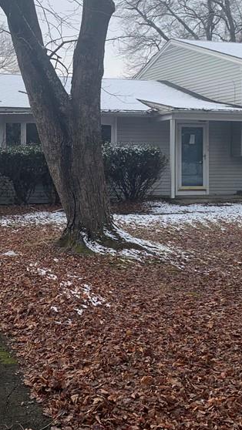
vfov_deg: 39.6
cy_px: 166
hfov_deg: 22.8
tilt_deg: +2.0
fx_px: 593
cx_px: 61
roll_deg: -0.5
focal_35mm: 52
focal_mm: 4.25
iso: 25
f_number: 1.8
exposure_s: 1/945
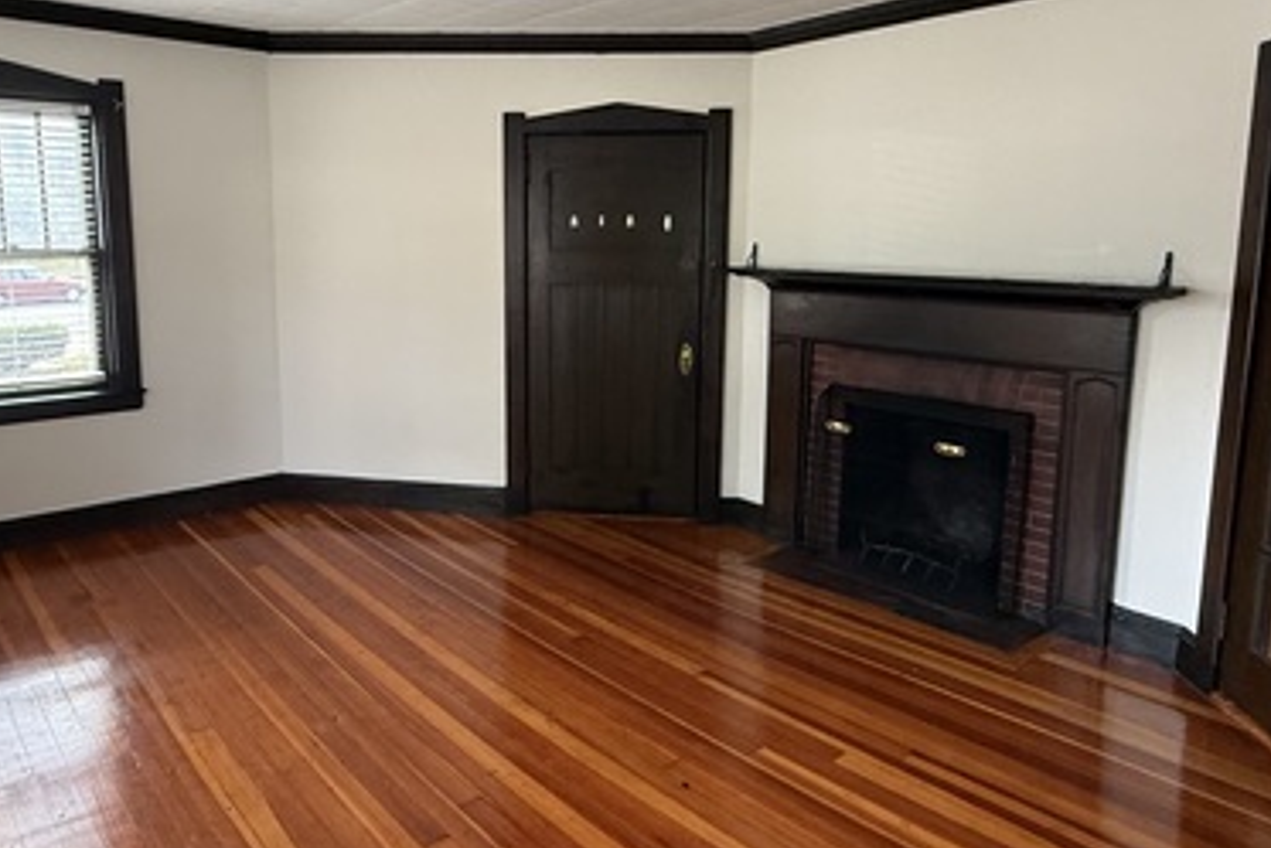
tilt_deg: -8.0
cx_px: 537
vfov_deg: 49.4
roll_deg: -0.4
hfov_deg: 69.0
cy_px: 354
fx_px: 918
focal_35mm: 26
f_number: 2.2
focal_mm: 2.22
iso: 320
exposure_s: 1/69
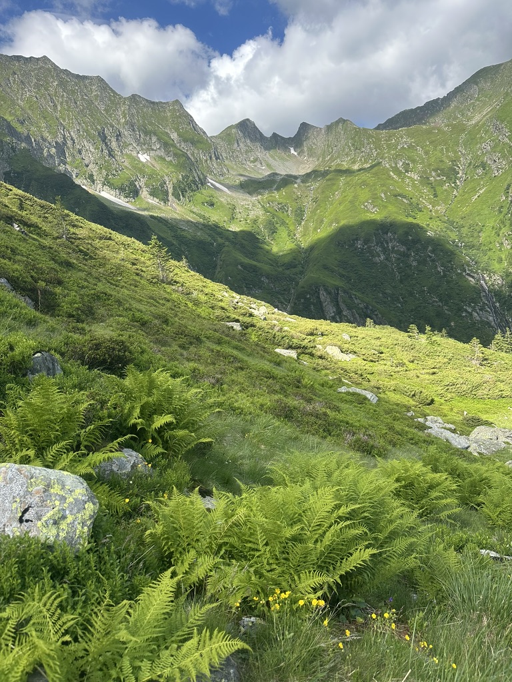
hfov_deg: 56.8
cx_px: 256
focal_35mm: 24
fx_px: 473
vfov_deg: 71.6
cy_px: 341
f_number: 1.78
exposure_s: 1/1845
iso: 80
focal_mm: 6.86
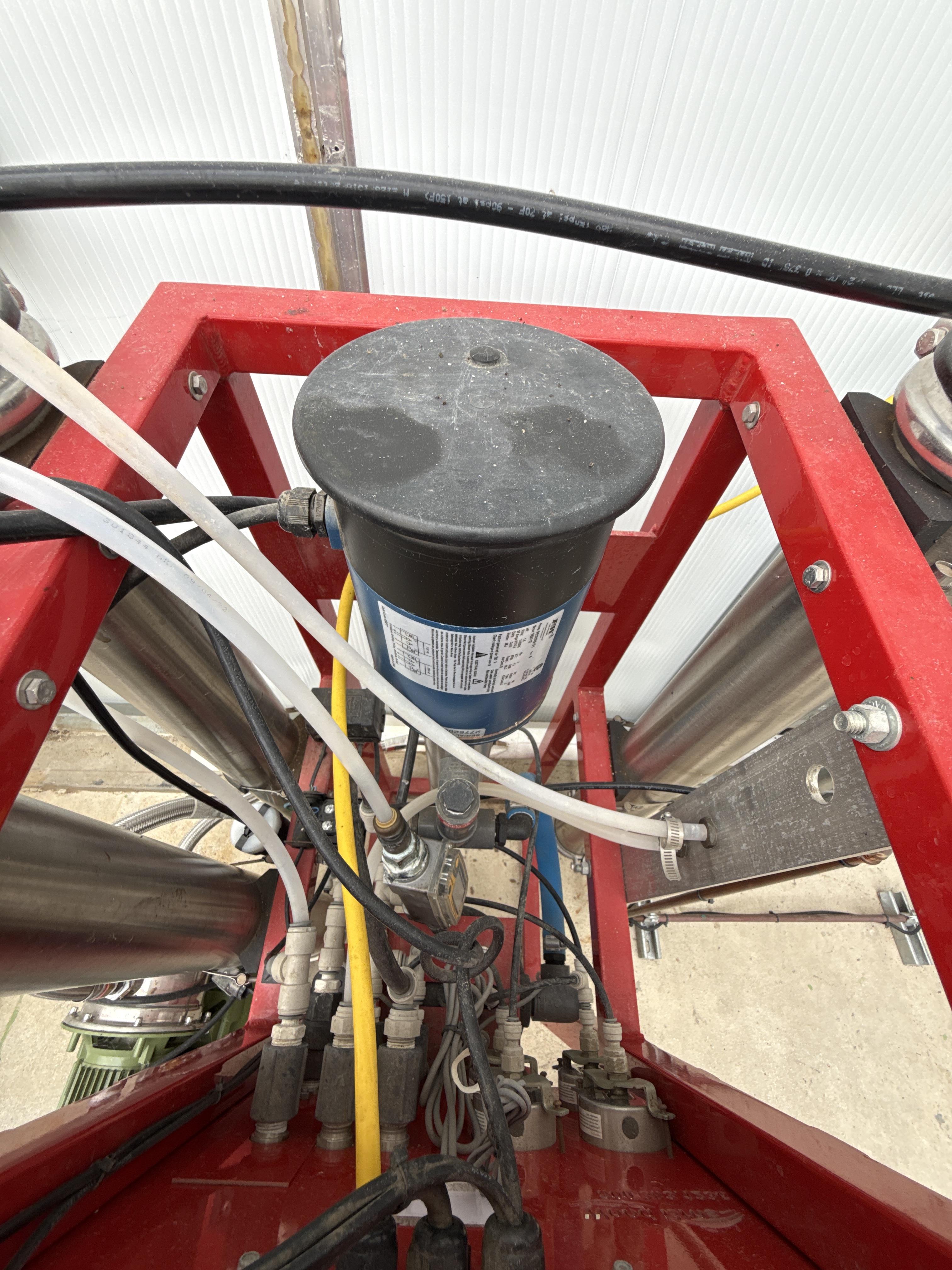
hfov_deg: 85.7
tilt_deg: -56.5
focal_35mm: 14
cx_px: 476
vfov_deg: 102.1
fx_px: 513
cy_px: 635
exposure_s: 1/161
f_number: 2.2
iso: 50
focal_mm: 2.22
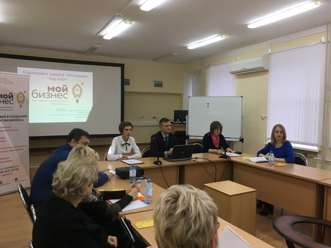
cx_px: 166
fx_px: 277
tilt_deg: -4.4
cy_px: 124
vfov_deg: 48.2
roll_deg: -1.8
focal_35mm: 29
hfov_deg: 61.7
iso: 25
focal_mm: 4.15
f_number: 2.2
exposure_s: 1/33
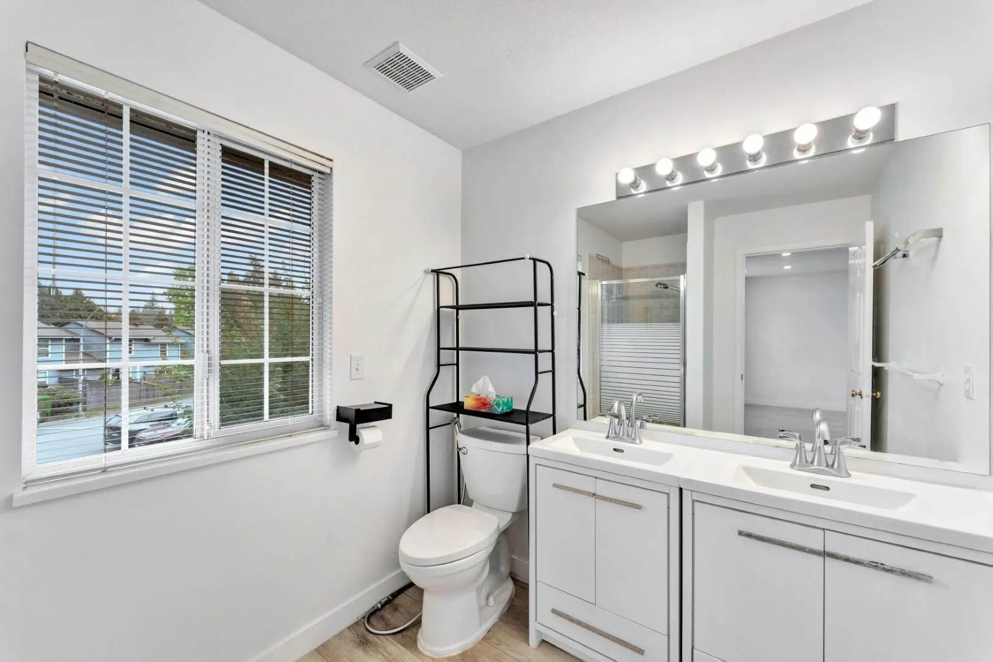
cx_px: 496
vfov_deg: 81.2
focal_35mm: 14
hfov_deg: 104.3
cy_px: 331
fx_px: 386
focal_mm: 14
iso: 400
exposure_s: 1/60
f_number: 8
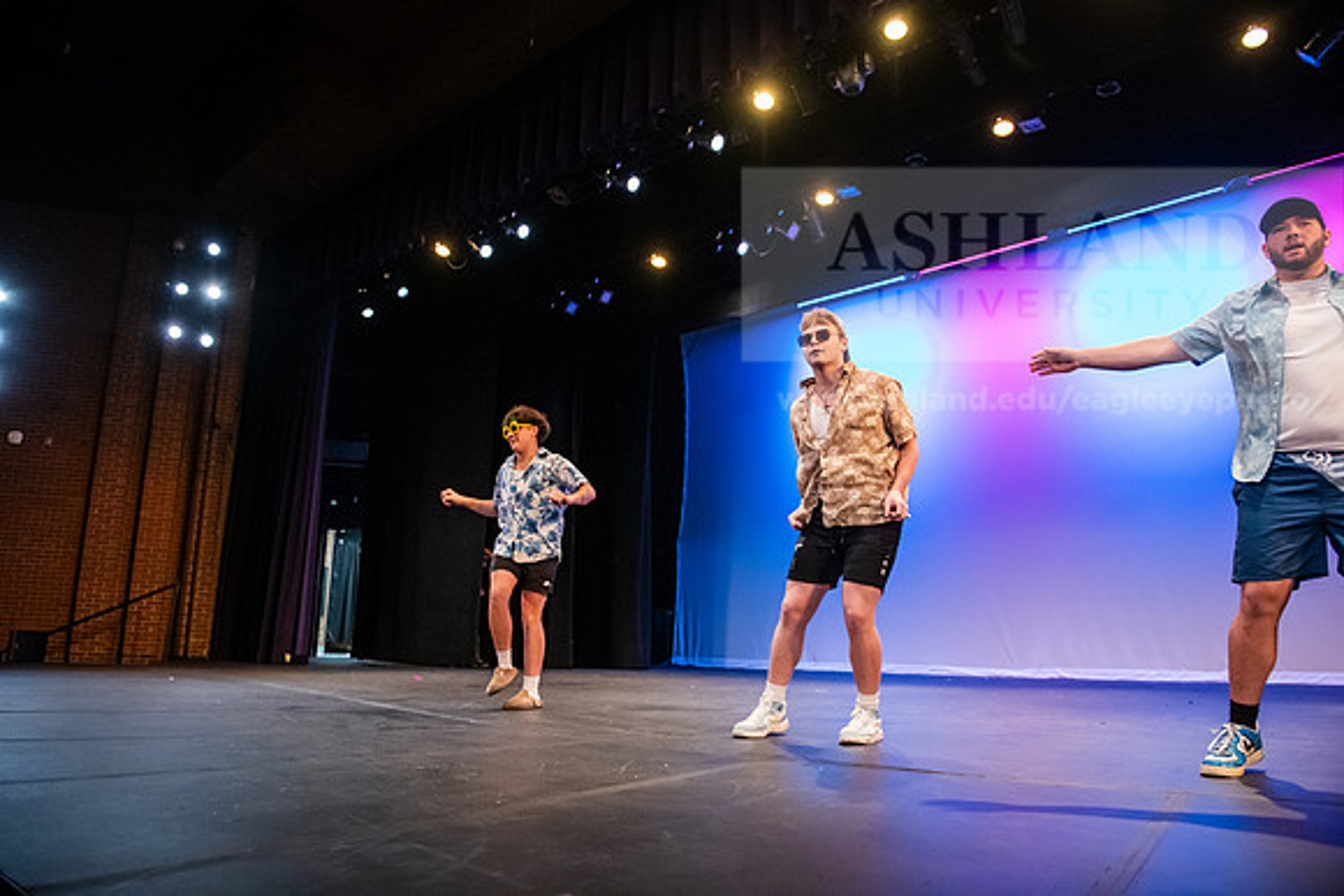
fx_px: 896
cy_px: 448
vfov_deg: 53.2
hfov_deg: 73.7
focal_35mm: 24
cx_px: 672
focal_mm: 24
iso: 4000
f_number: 3.2
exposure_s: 1/320
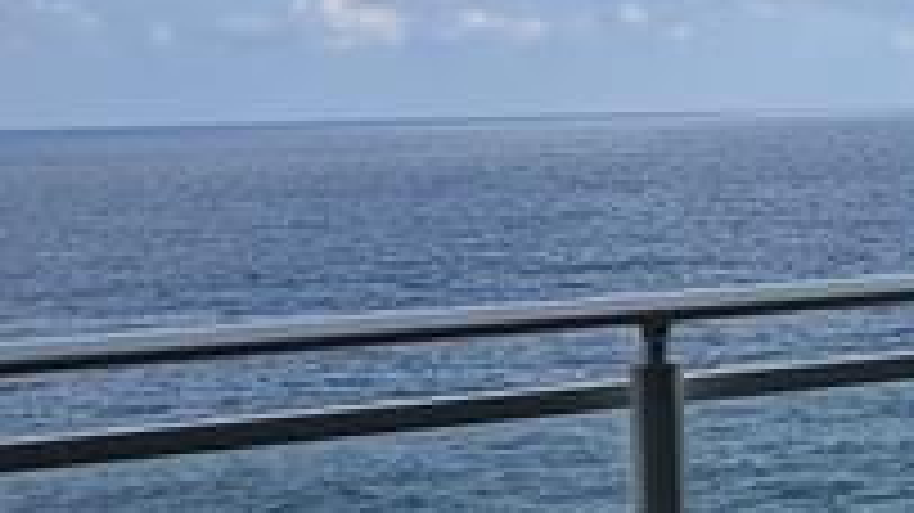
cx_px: 1765
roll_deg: +1.7
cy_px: 130
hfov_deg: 18.9
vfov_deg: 15.6
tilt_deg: +0.2
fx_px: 1865
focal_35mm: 77
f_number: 2.2
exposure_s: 1/2342
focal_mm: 2.22
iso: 50
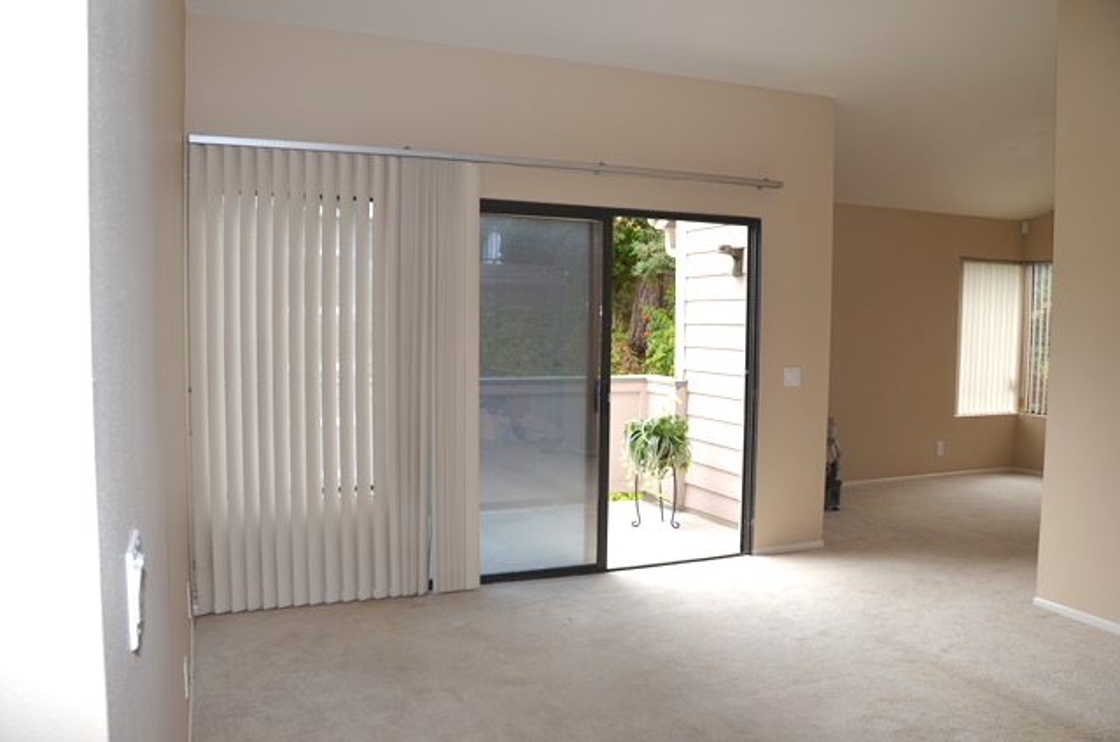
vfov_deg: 47.7
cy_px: 371
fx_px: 838
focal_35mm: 27
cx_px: 560
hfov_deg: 67.5
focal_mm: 18
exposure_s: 1/125
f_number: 5.6
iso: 200
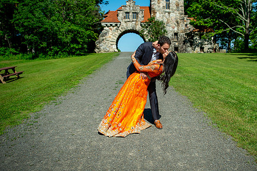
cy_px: 66
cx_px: 163
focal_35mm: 42
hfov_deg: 45.9
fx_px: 300
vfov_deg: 31.7
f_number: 2.8
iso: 160
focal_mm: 27
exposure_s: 1/2500
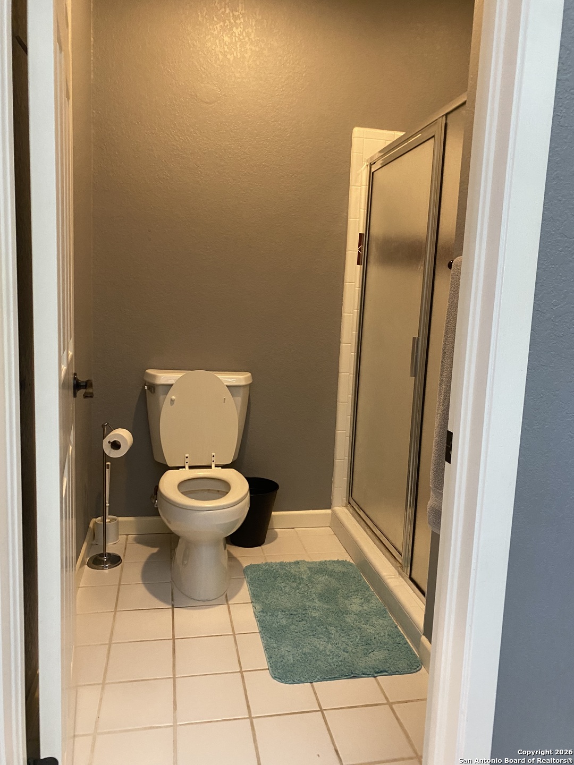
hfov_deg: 53.1
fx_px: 575
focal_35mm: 26
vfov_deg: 67.3
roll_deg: -3.1
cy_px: 382
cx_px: 287
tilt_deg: -9.5
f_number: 1.8
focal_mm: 4.25
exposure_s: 1/60
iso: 400
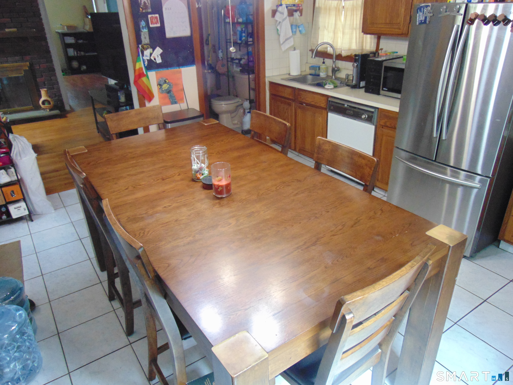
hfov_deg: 69.4
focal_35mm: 25
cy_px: 192
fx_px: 370
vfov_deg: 54.9
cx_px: 256
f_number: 3
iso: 400
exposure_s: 1/25
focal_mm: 4.5
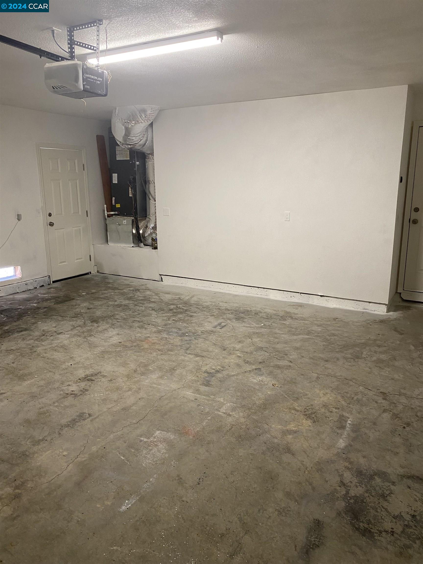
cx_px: 212
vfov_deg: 67.3
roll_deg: -0.1
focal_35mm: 26
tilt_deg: -11.6
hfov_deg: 53.1
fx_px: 424
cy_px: 282
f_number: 1.8
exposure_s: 1/60
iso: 125
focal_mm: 4.25
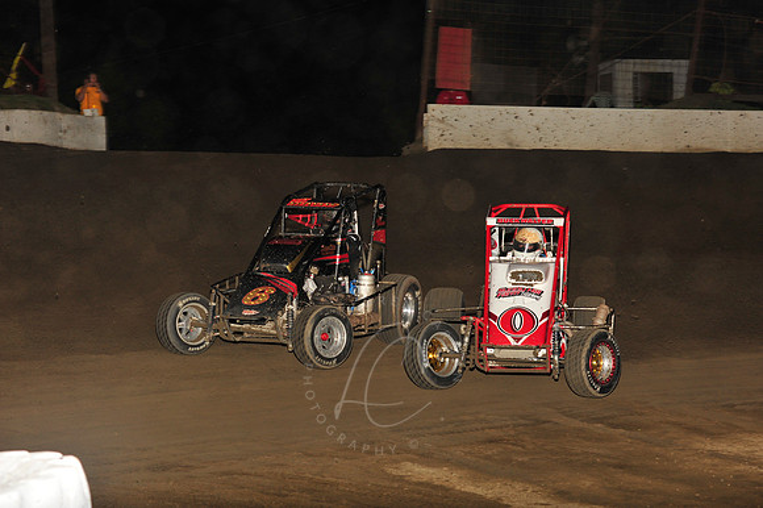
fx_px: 2224
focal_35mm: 105
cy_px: 254
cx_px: 382
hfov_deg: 19.5
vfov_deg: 13.0
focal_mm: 105
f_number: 6.3
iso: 800
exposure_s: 1/320
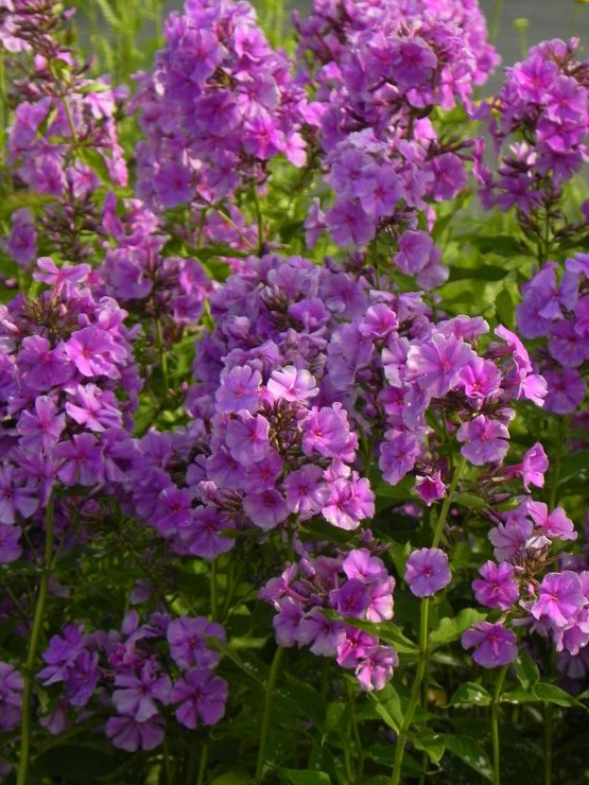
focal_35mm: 199
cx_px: 291
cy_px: 417
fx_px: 4515
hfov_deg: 7.5
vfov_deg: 9.9
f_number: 5
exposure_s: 1/800
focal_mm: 32.7
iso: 160
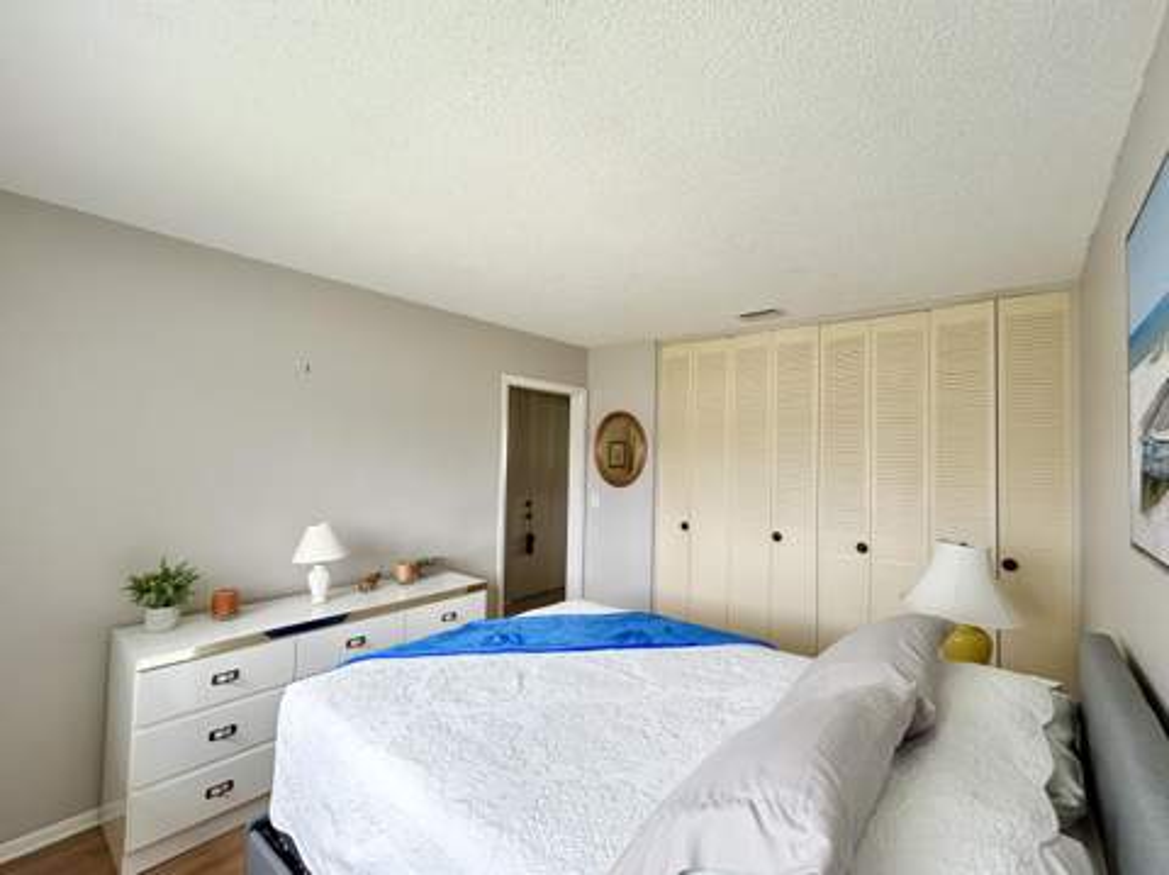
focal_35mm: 14
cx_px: 584
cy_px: 438
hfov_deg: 102.1
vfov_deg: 85.6
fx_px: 472
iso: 125
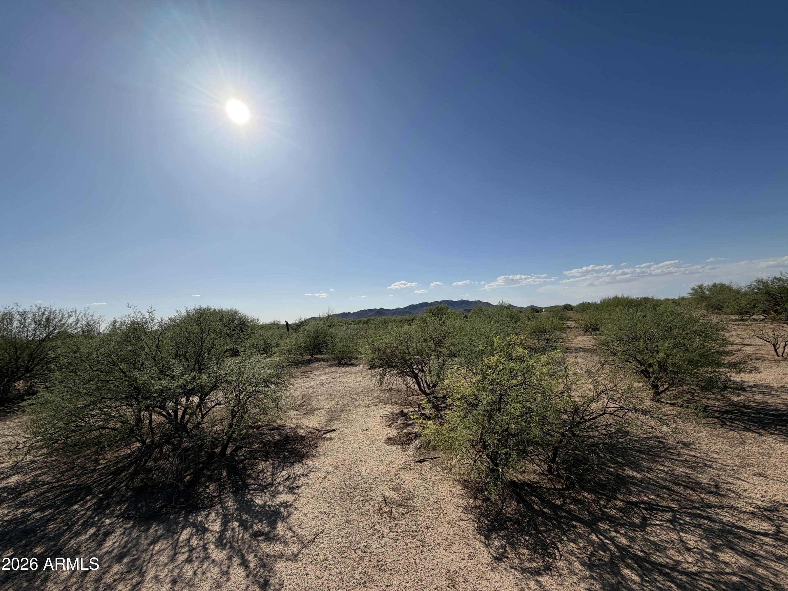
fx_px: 319
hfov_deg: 102.1
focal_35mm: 14
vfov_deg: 85.7
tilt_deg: +3.6
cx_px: 394
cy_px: 296
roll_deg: +3.1
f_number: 2.2
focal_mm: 2.22
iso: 20
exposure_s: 1/1656
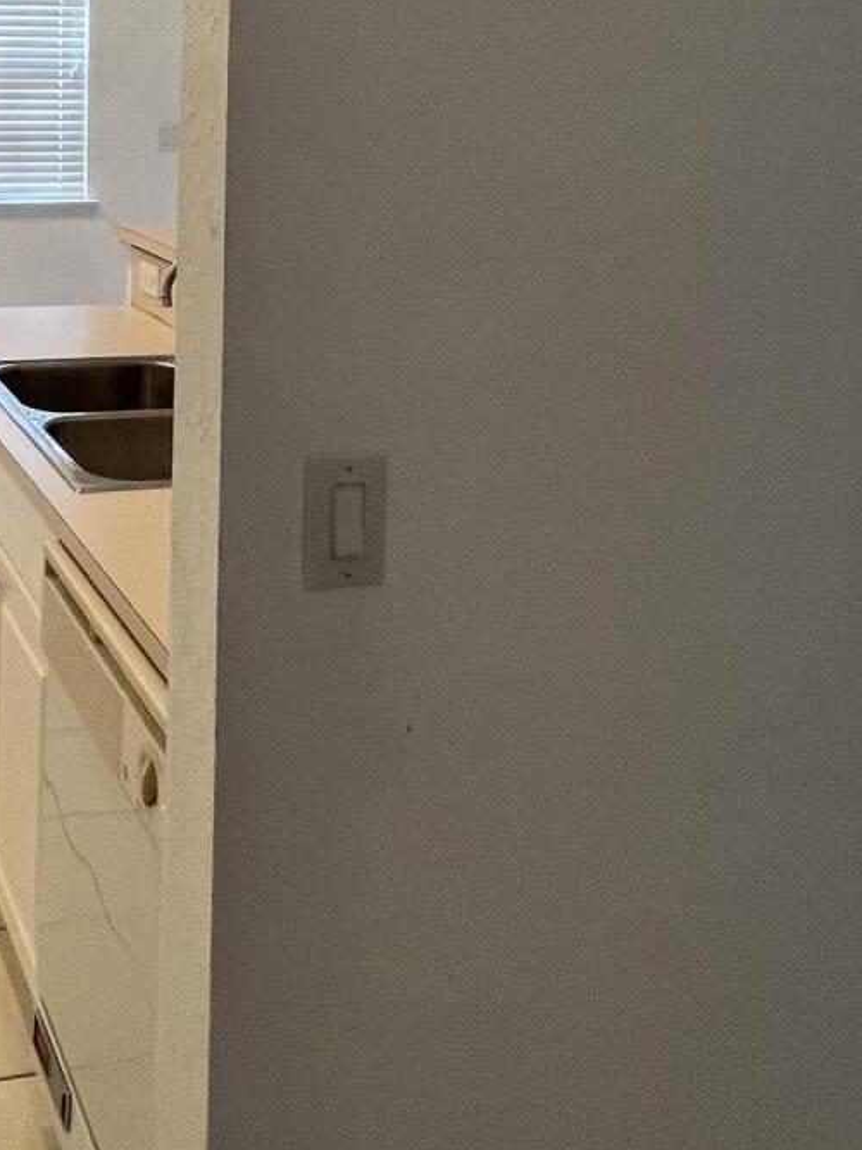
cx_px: 3
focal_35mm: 39
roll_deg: -1.5
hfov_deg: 33.7
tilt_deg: +0.5
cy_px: 50
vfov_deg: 42.5
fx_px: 1295
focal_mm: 1.57
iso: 200
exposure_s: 1/120
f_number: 1.8
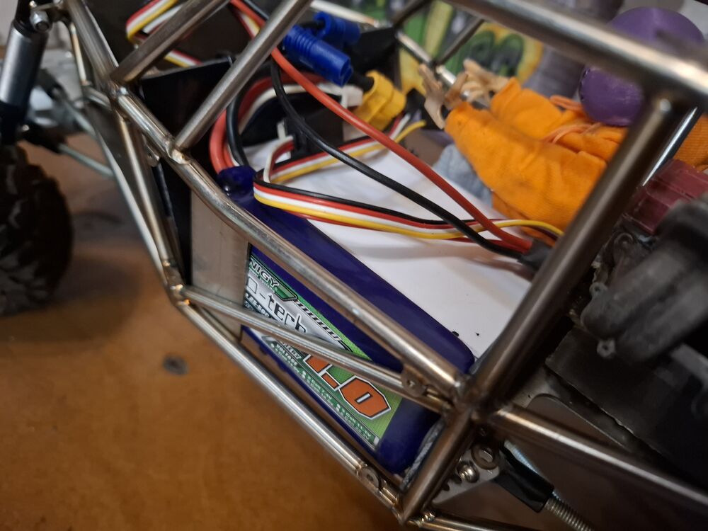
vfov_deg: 58.9
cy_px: 266
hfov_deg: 73.9
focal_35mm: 23
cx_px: 354
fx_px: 470
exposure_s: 1/25
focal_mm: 5.54
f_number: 1.8
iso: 640
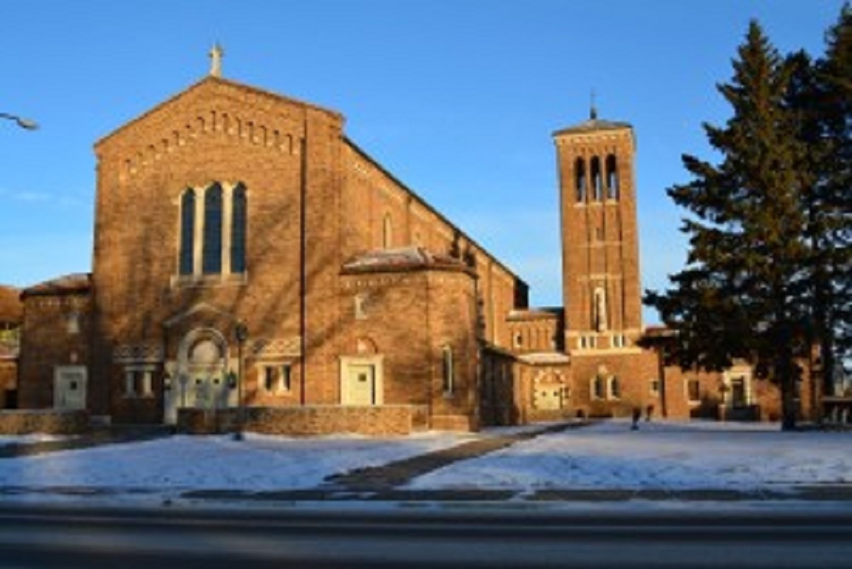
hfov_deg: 53.1
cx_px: 426
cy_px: 284
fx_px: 852
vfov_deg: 36.9
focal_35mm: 36
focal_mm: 24
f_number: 10
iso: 100
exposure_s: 1/100
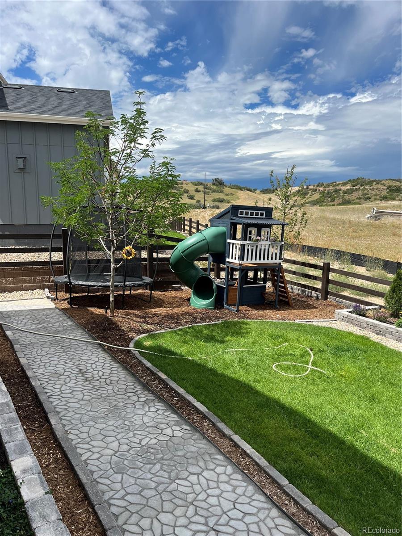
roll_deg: +0.7
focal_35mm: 26
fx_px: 403
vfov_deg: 67.3
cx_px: 201
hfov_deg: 53.1
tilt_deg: -8.2
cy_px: 268
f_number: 1.6
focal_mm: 5.1
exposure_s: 1/4310
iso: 50
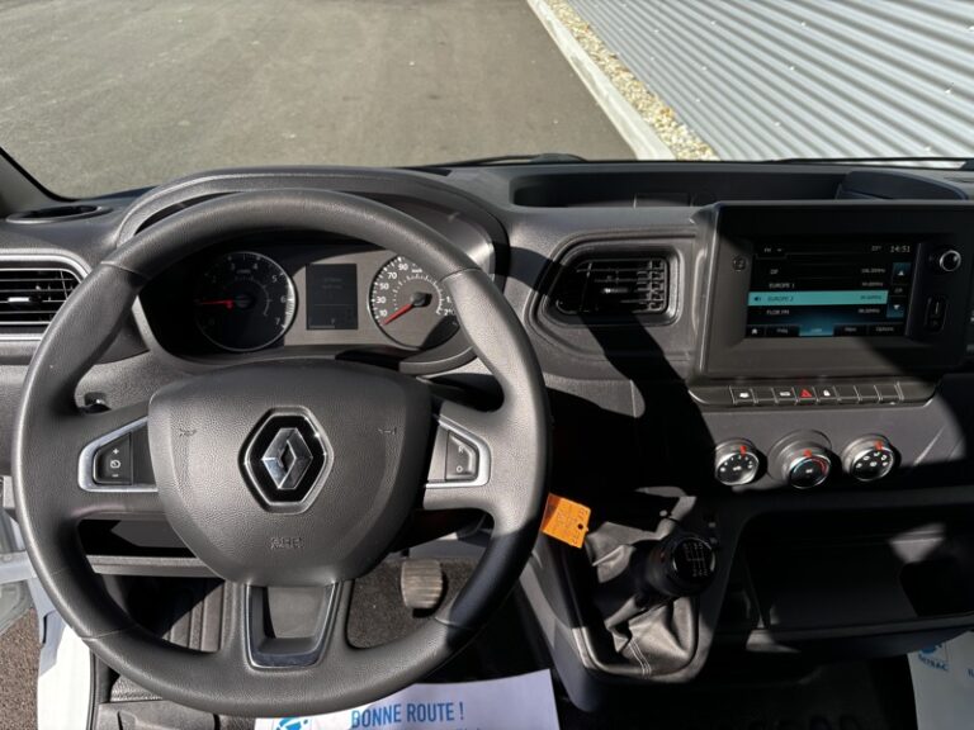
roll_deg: -2.3
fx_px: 732
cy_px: 365
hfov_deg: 67.3
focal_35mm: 26
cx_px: 487
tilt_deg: -34.5
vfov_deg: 53.1
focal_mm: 5.96
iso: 50
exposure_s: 1/654
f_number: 1.6
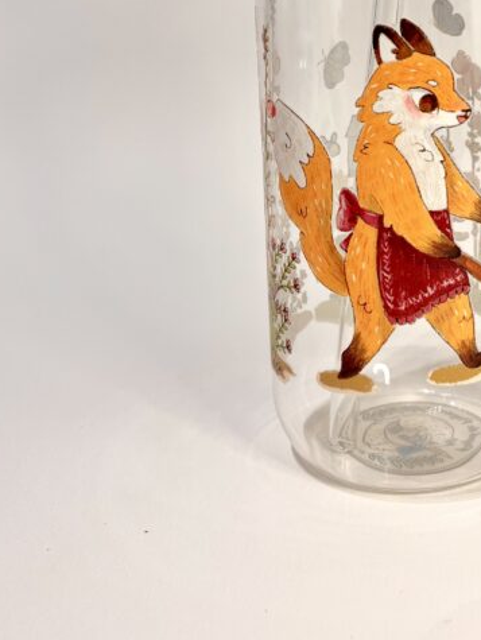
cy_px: 124
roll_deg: +1.8
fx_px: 1036
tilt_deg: -10.0
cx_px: 393
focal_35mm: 56
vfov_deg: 33.3
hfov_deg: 25.6
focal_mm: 5.1
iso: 50
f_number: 1.6
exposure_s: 1/100
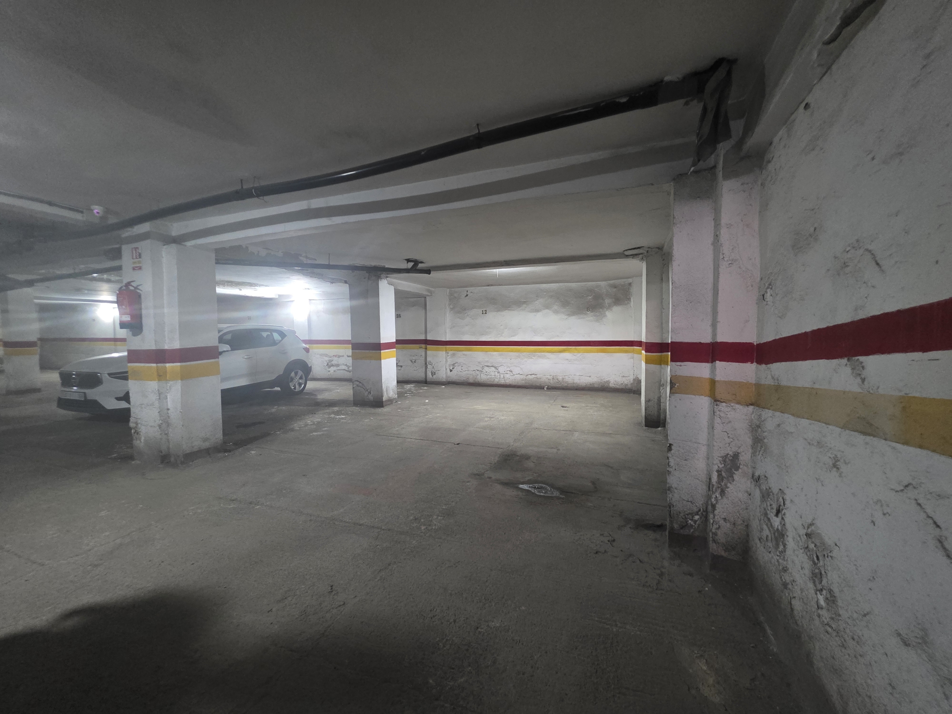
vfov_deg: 89.9
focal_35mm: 13
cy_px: 357
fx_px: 358
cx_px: 476
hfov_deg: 106.2
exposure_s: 1/50
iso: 1000
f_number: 1.9
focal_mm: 2.2
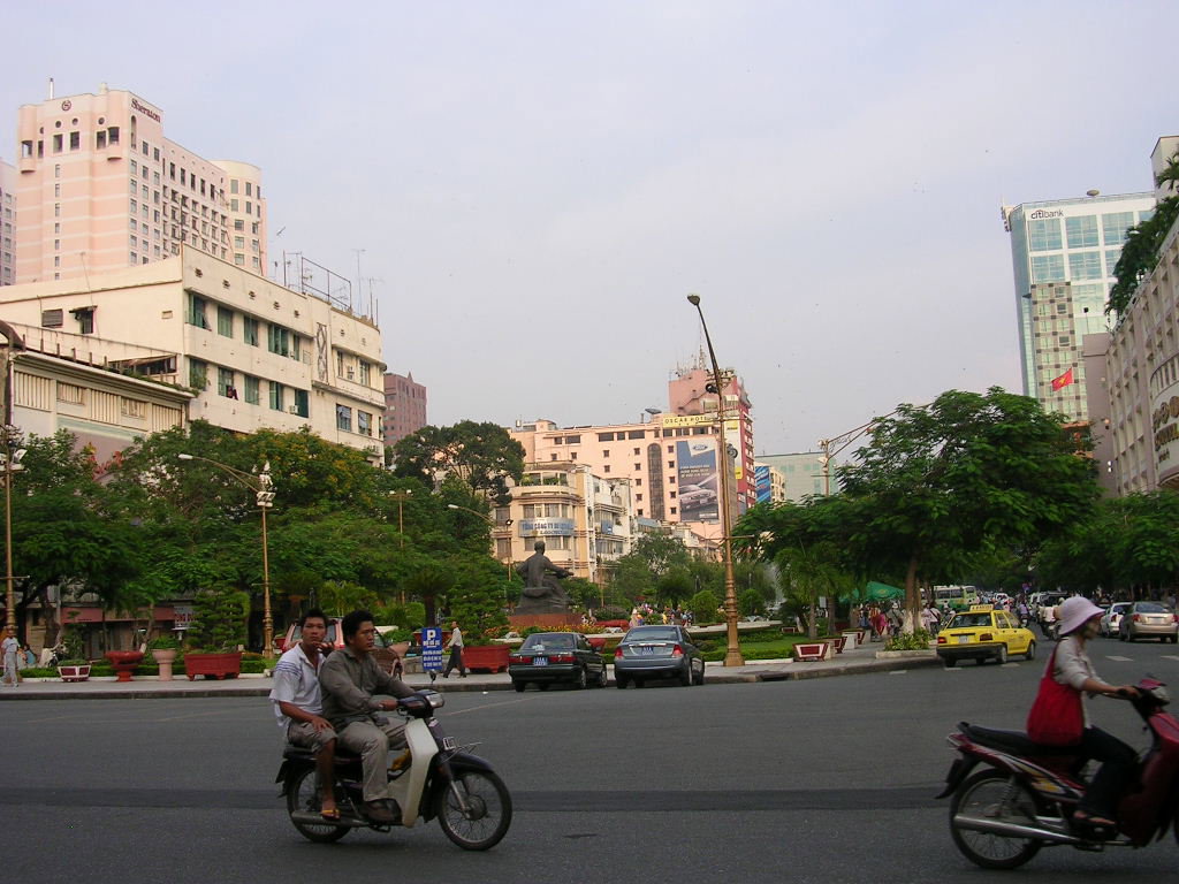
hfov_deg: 43.9
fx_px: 1465
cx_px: 590
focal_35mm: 43
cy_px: 442
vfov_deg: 33.6
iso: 50
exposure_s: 1/371
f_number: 3
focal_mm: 6.6
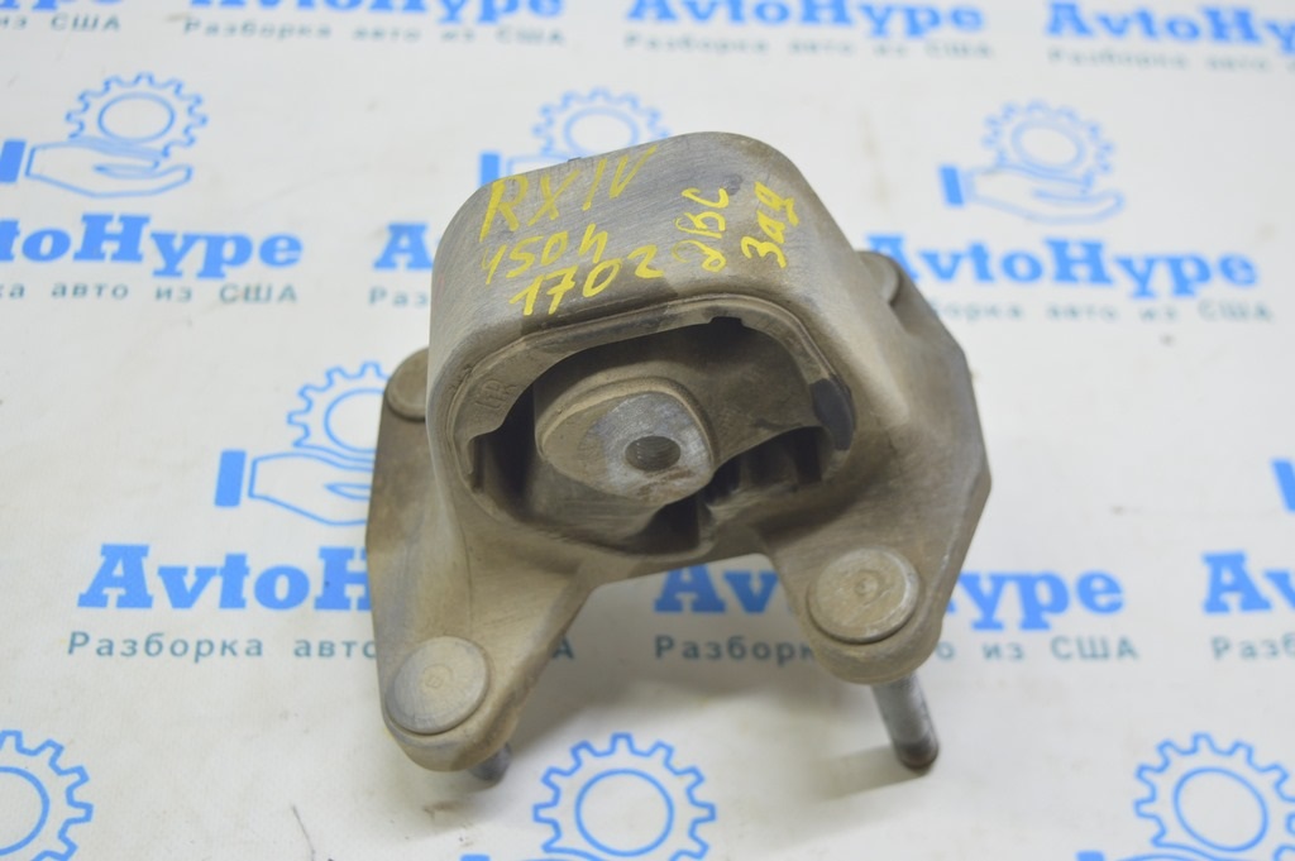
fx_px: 1887
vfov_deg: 25.7
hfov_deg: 37.9
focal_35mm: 52
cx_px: 648
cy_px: 430
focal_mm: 35
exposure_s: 1/20
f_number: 5.6
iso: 400
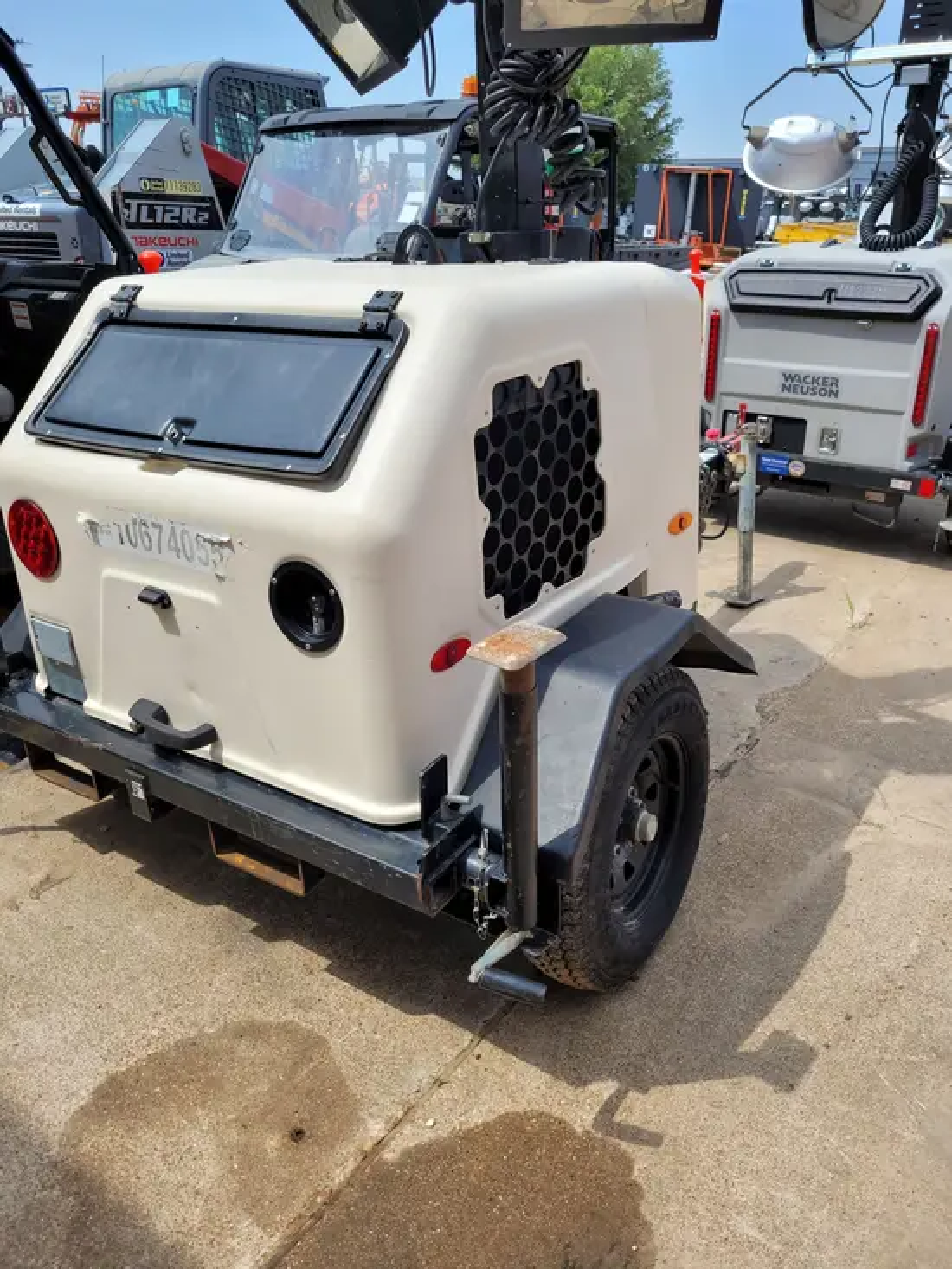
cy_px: 634
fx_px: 953
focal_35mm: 26
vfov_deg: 67.3
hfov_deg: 53.1
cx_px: 476
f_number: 1.8
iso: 40
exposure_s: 1/1641
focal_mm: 5.4
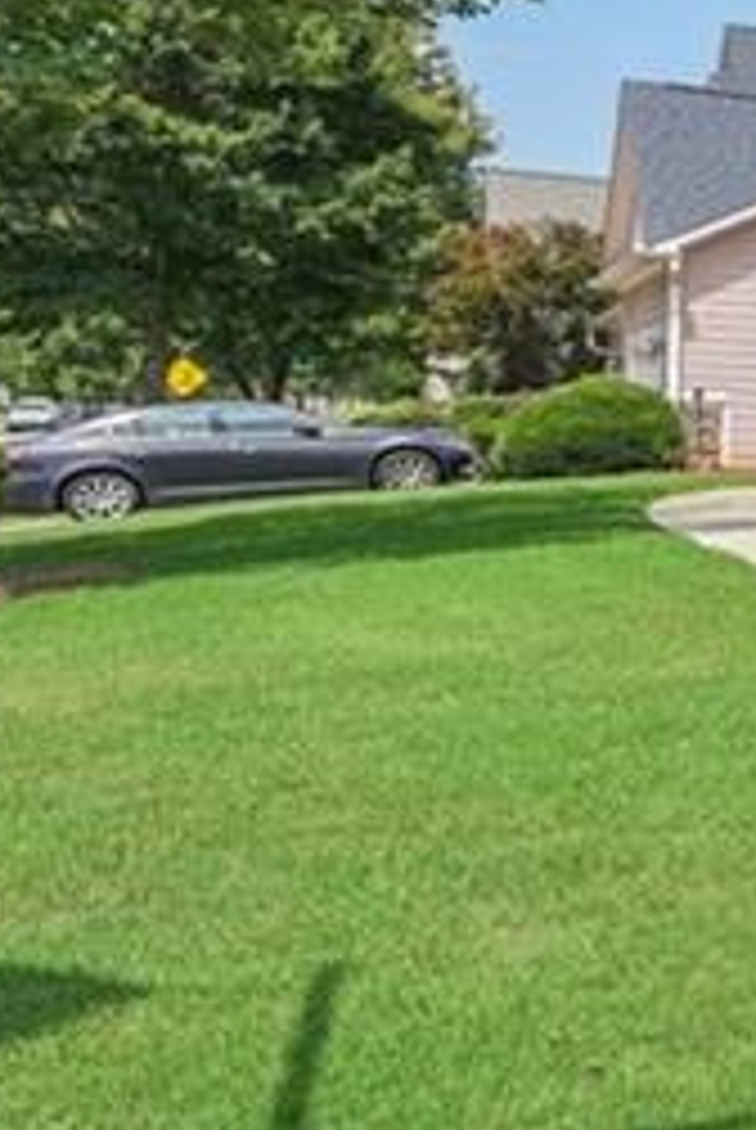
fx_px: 1790
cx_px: 1876
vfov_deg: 34.3
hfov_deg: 14.3
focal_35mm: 57
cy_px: 295
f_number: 8
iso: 320
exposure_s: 1/640
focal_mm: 14
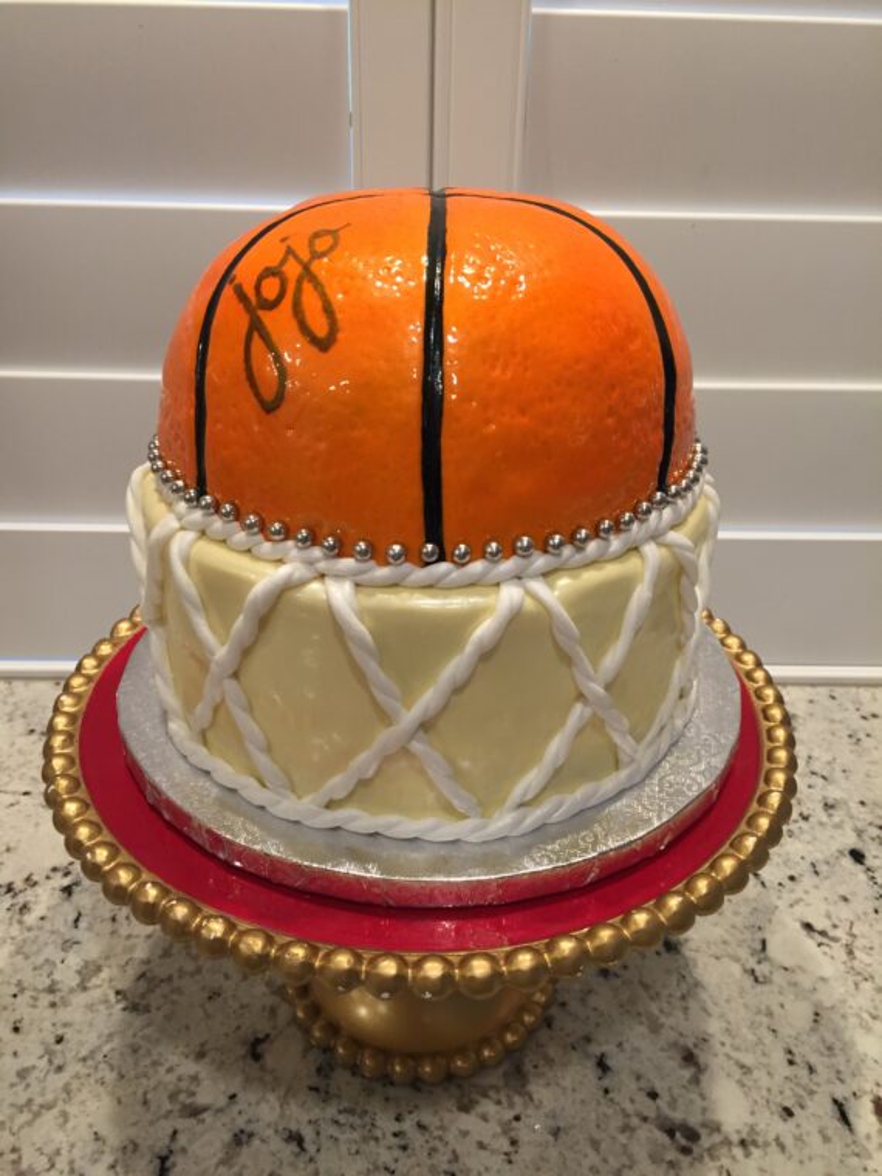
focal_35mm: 29
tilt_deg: -29.3
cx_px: 441
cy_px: 588
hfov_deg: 48.2
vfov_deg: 61.7
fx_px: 985
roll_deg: -1.0
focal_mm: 4.15
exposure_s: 1/30
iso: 50
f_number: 2.2
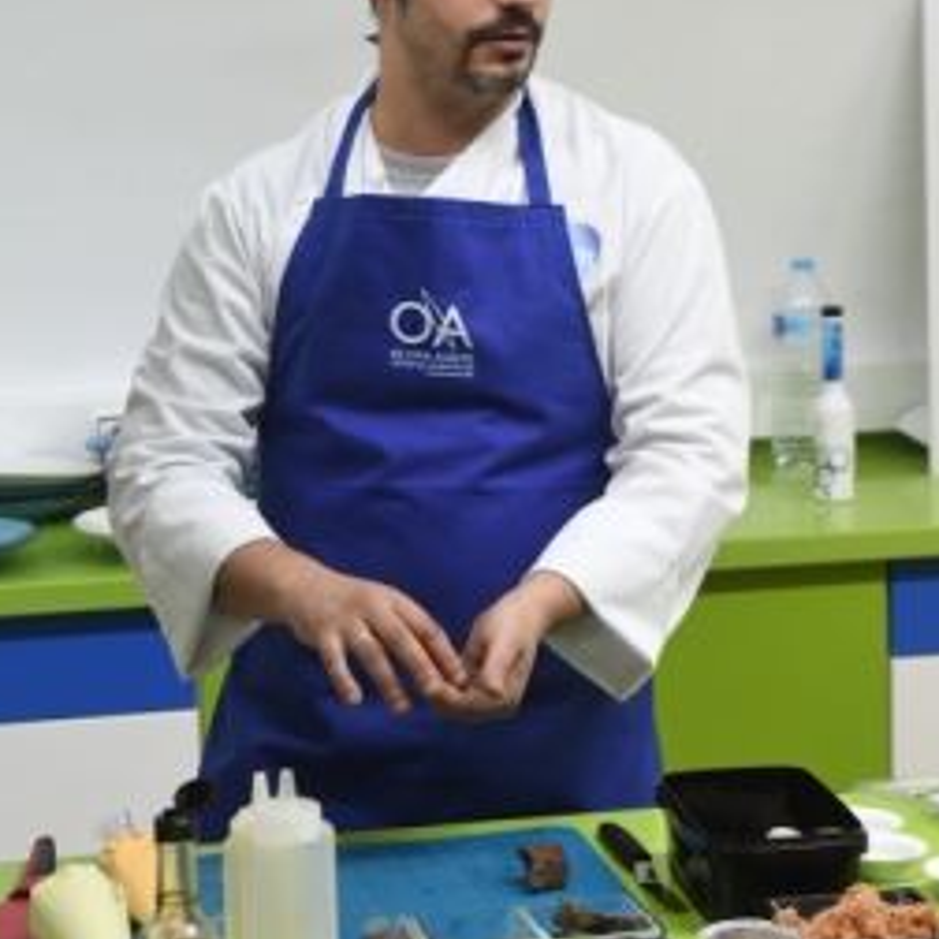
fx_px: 2639
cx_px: 404
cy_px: 376
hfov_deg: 20.2
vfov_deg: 20.1
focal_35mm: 86
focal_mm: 38
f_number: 4
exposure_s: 1/80
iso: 1250
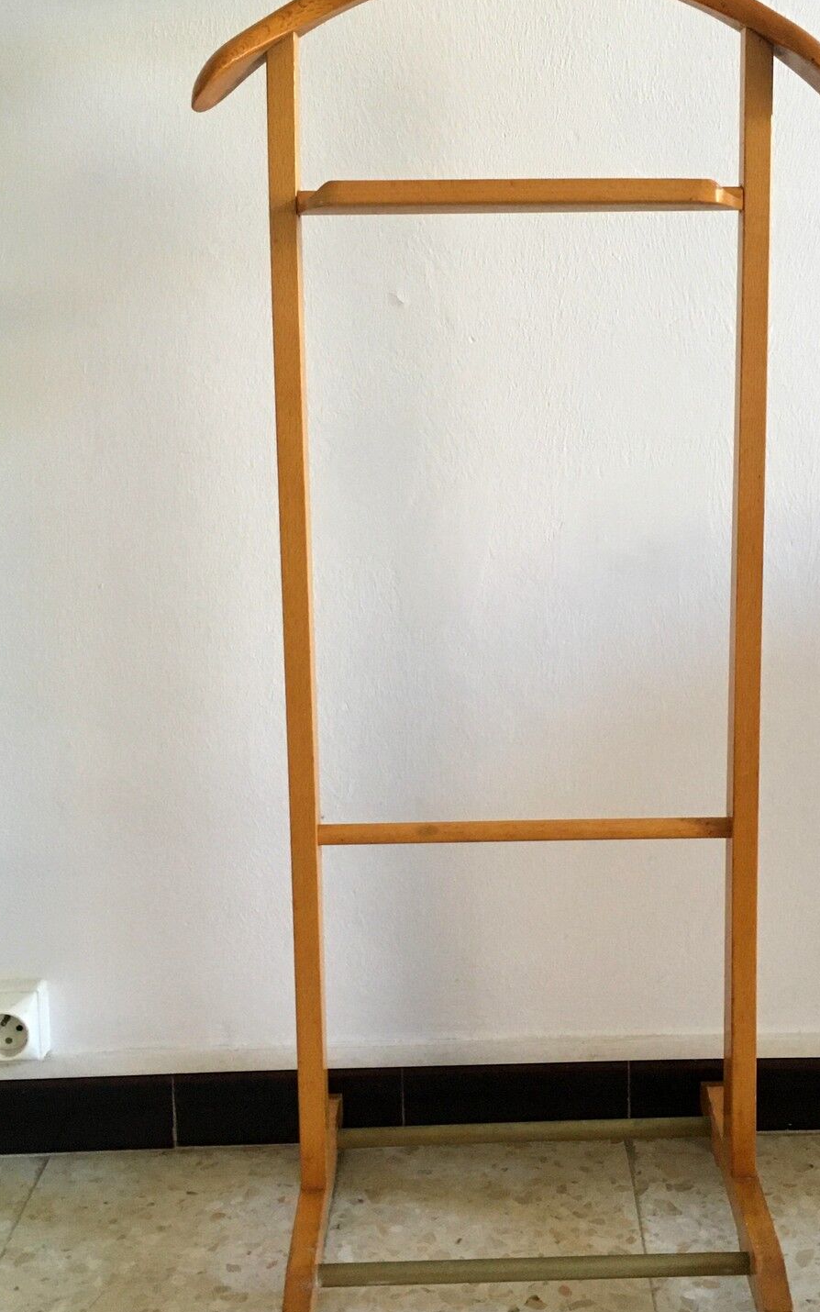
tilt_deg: -10.6
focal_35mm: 43
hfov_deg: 29.7
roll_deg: +1.9
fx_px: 1537
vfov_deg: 46.1
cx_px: 541
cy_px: 576
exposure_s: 1/33
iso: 160
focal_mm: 4.15
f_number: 2.2
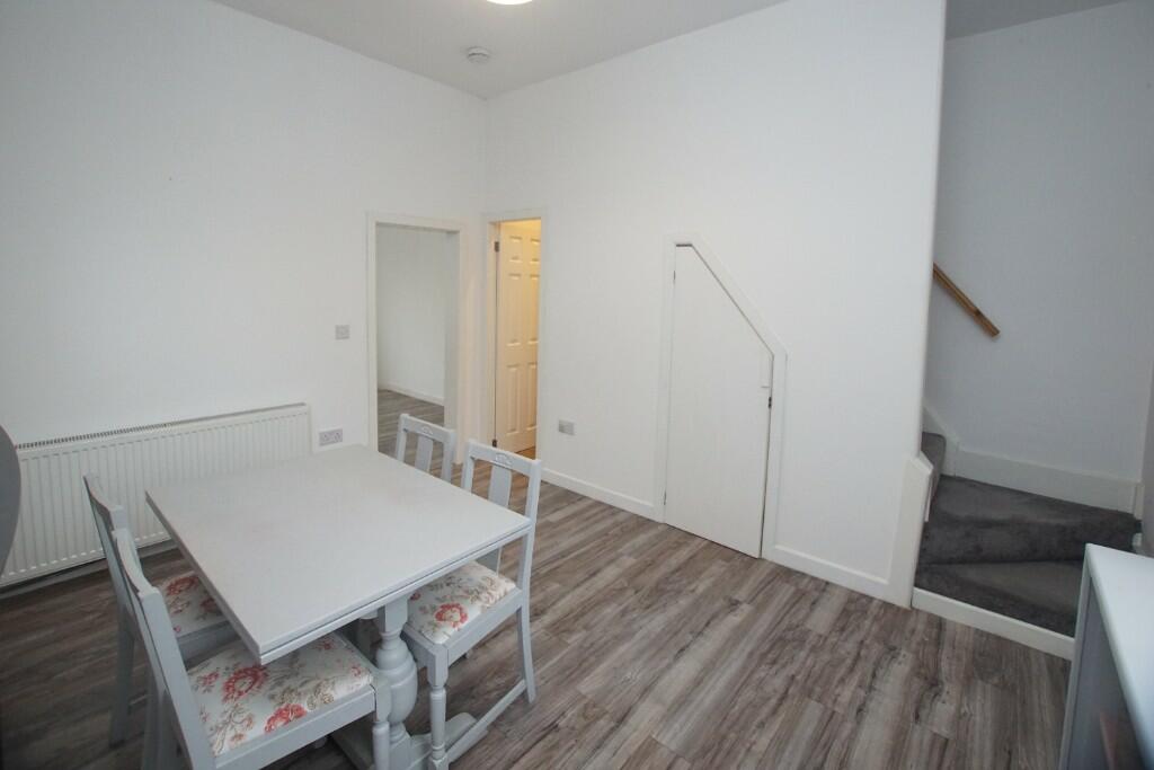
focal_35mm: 15
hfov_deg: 100.4
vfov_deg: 77.3
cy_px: 385
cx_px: 577
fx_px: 481
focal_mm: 10
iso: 1600
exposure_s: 1/160
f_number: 4
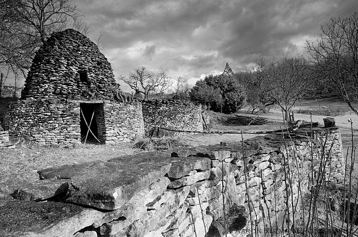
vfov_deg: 67.2
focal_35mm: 18
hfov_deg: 90.1
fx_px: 179
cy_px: 118
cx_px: 179
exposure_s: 1/60
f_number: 13
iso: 200
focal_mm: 12
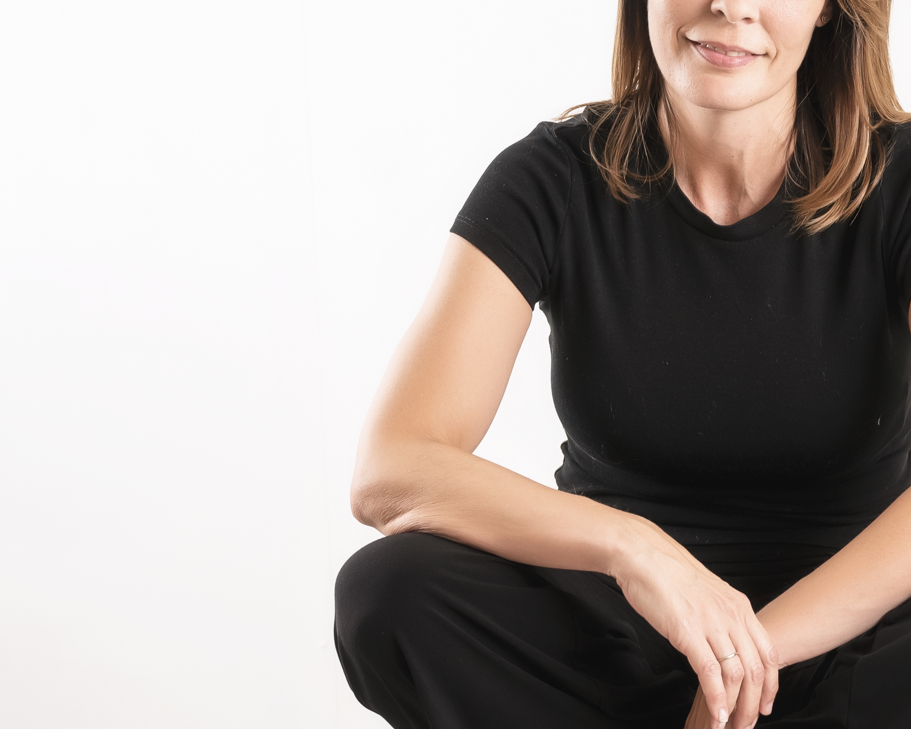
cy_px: 284
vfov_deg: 18.7
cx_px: 740
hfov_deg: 22.9
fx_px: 2211
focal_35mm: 82
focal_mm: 47
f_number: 4
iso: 100
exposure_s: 1/160
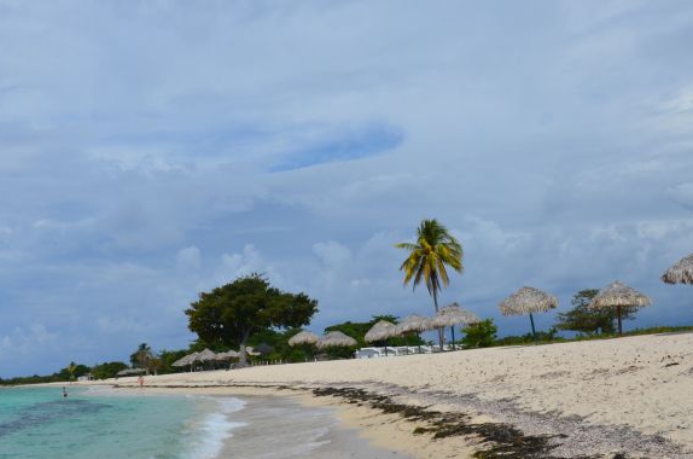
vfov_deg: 29.0
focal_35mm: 46
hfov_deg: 42.8
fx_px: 884
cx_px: 311
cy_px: 298
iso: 100
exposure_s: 1/200
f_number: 13
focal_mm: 22
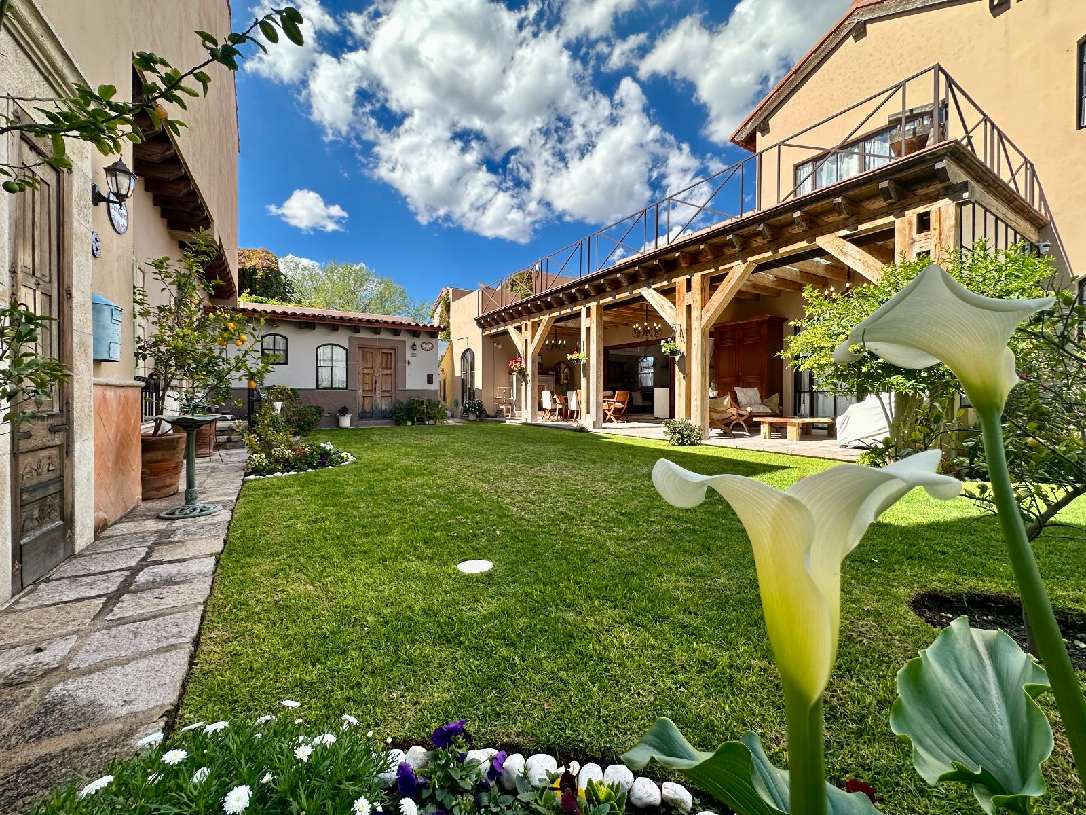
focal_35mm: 14
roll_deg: -0.1
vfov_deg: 85.7
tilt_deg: -0.6
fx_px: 439
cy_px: 408
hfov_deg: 102.1
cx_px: 543
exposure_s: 1/578
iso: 40
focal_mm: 2.22
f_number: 2.2
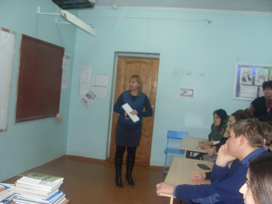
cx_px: 136
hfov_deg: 50.1
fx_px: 291
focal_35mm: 37
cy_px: 102
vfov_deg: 38.7
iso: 160
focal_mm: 6.3
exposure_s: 1/45
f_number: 2.8
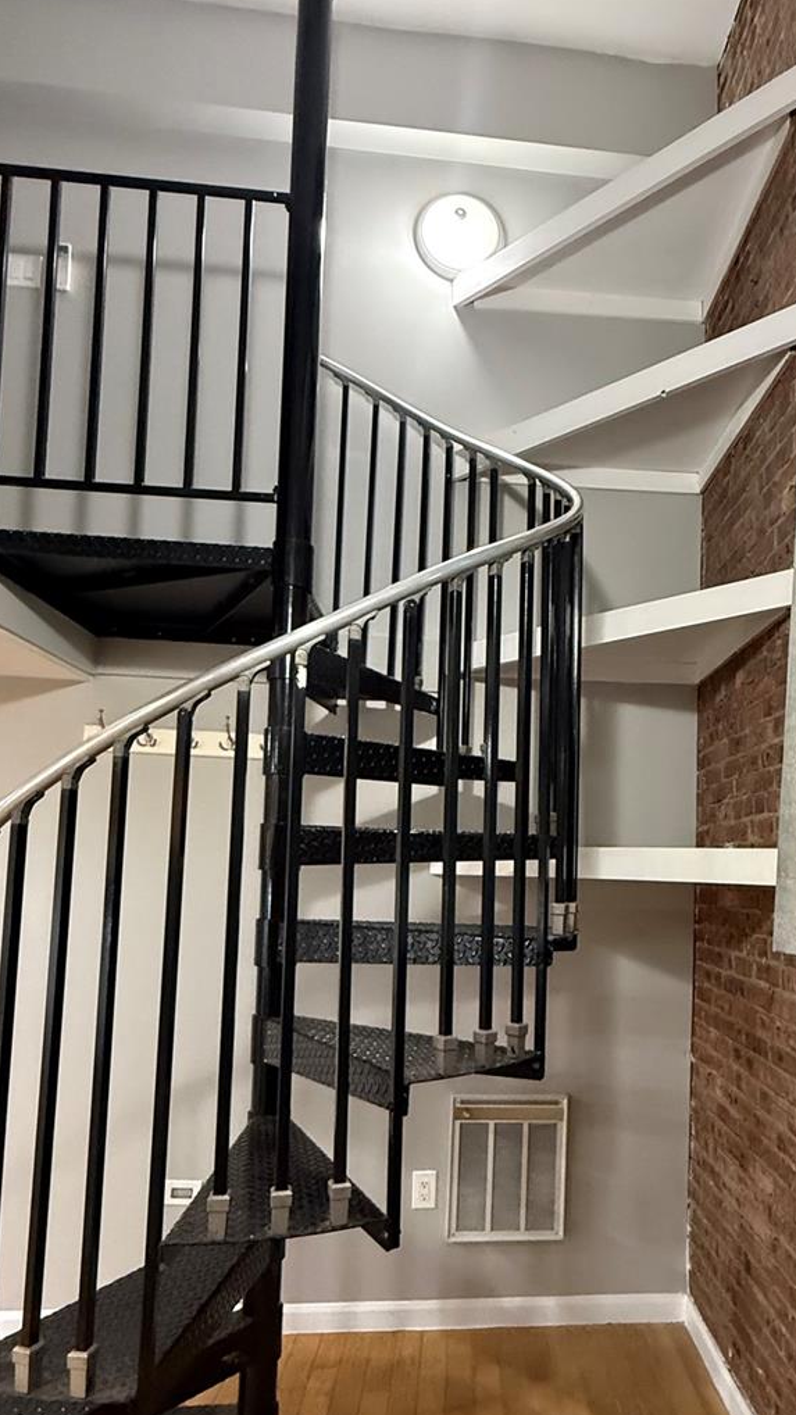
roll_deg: -2.6
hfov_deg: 48.4
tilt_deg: +2.6
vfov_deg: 78.0
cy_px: 835
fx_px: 863
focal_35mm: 23
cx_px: 550
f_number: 2.2
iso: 800
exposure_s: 1/60
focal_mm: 2.22
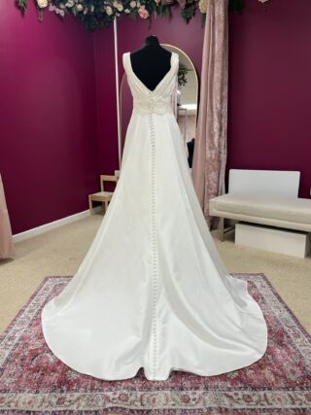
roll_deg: +0.9
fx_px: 312
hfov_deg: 53.0
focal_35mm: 26
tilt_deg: -13.3
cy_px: 208
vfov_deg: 67.3
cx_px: 156
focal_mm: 5.1
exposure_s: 1/100
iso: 80
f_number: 1.6
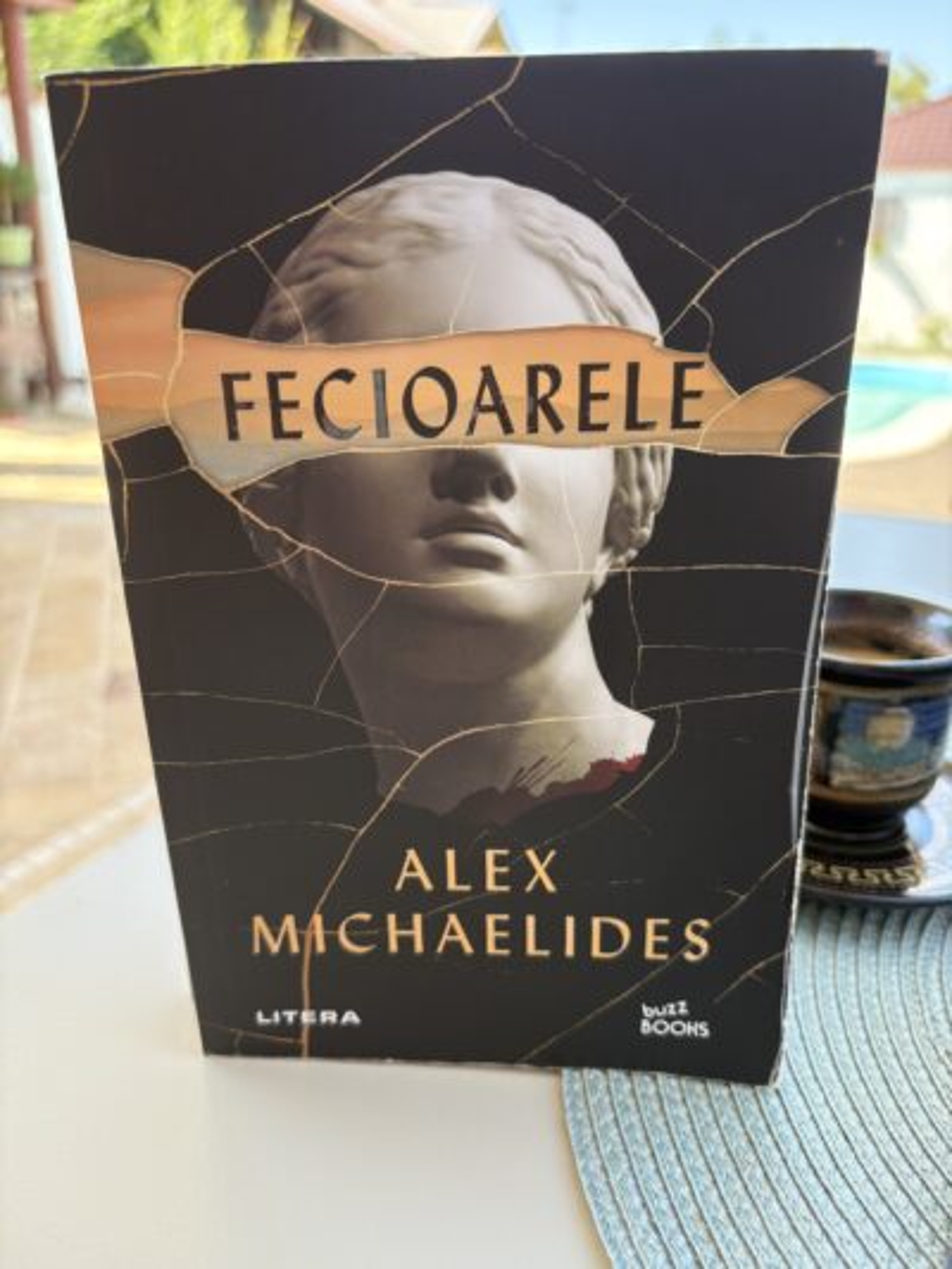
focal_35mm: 26
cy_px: 634
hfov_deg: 53.1
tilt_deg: -21.4
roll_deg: -0.2
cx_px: 476
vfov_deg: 67.3
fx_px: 953
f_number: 1.6
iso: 80
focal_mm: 5.96
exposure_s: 1/231
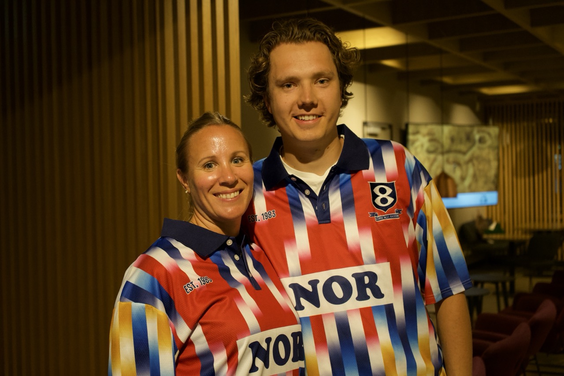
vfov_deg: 29.9
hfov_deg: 43.6
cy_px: 188
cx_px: 282
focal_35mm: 45
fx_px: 705
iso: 2500
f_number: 4.5
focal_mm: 45
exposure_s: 1/160
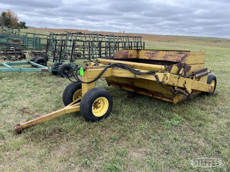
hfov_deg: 67.3
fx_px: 173
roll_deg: -2.7
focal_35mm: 26
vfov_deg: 53.1
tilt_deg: -17.7
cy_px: 86
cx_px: 115
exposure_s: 1/833
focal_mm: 5.7
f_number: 1.5
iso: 50
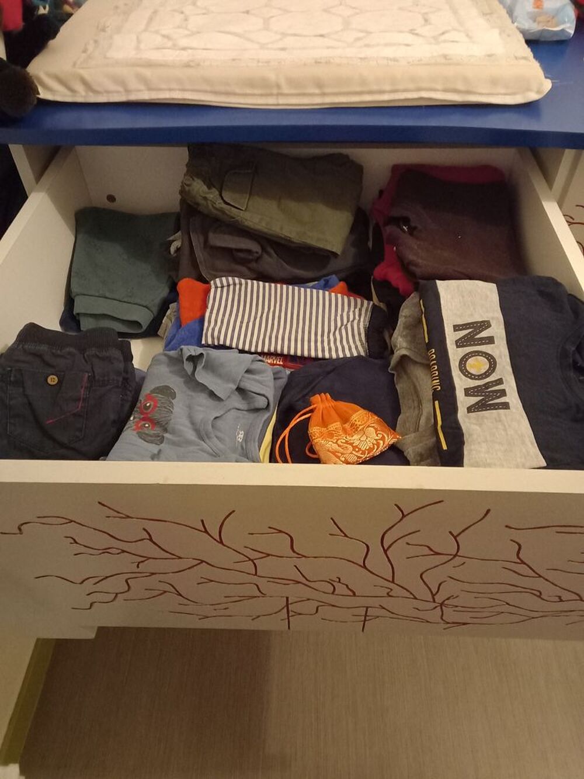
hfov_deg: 54.9
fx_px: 562
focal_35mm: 25
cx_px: 292
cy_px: 390
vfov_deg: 69.4
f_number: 2
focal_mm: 4.6
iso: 2000
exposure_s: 1/10
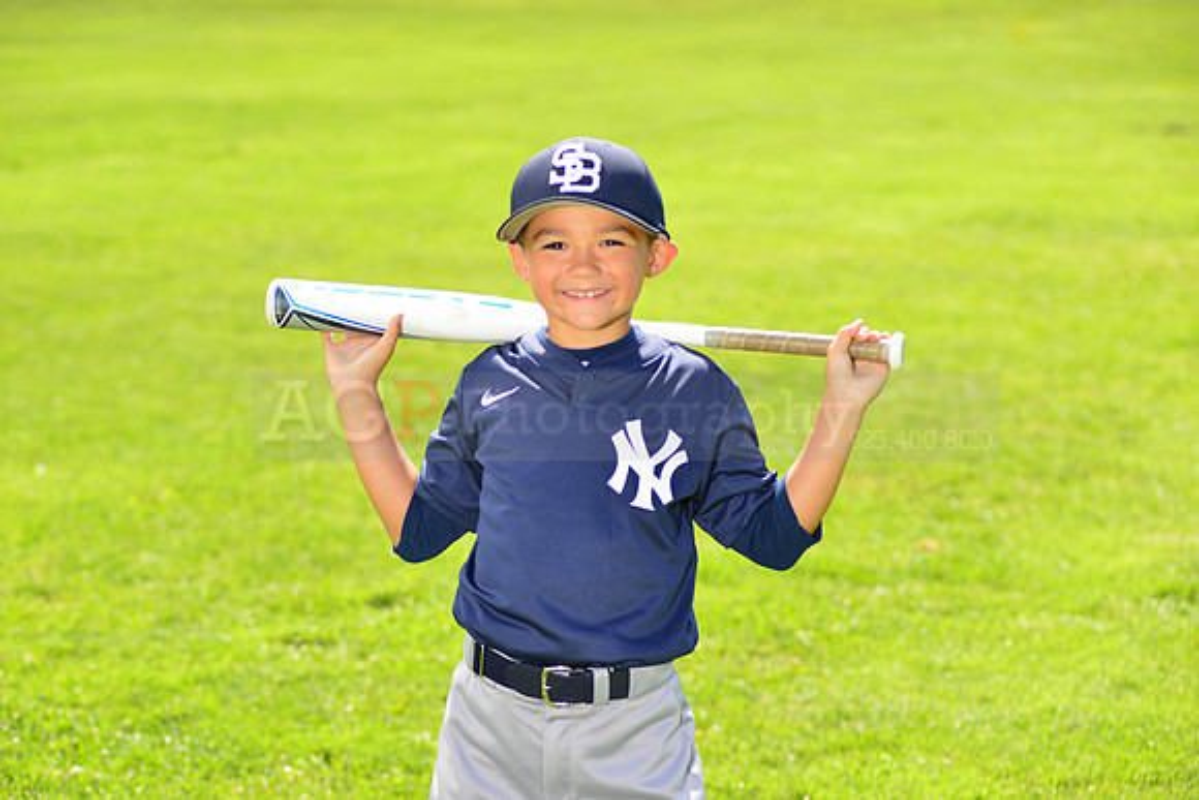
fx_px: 3331
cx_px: 600
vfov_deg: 13.7
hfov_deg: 20.4
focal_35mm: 100
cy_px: 400
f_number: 5
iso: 100
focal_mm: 100
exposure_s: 1/250
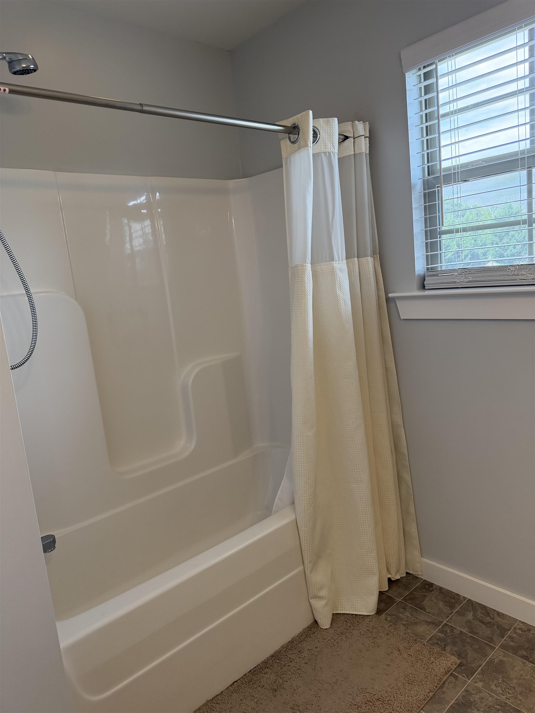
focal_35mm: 24
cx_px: 268
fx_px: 495
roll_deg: +6.3
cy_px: 356
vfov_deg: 71.6
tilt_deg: -8.4
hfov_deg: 56.8
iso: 200
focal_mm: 6.76
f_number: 1.78
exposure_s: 1/218
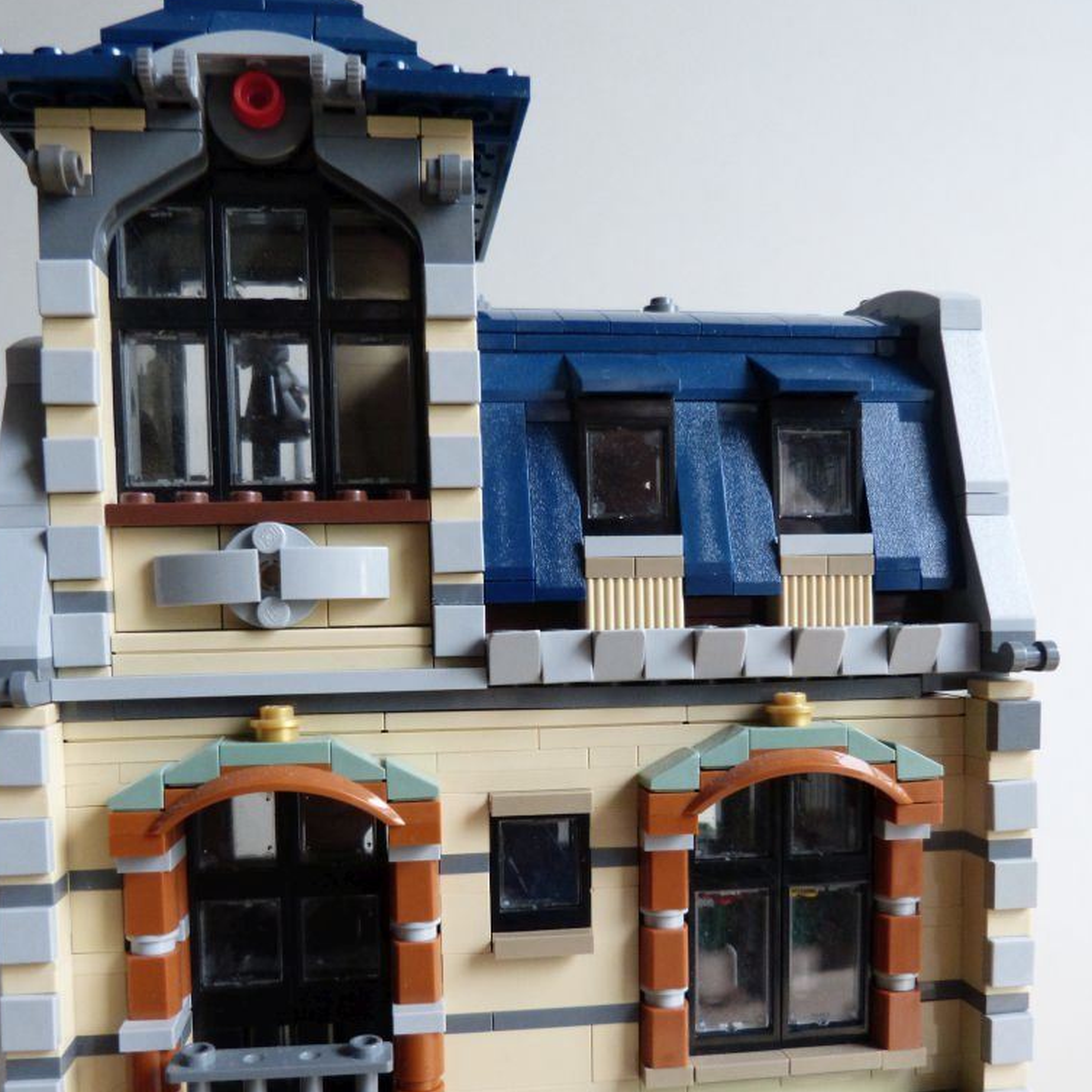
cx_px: 540
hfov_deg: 54.0
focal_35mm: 30
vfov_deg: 53.5
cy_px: 676
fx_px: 1071
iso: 400
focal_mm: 4.5
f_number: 2.8
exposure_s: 1/60
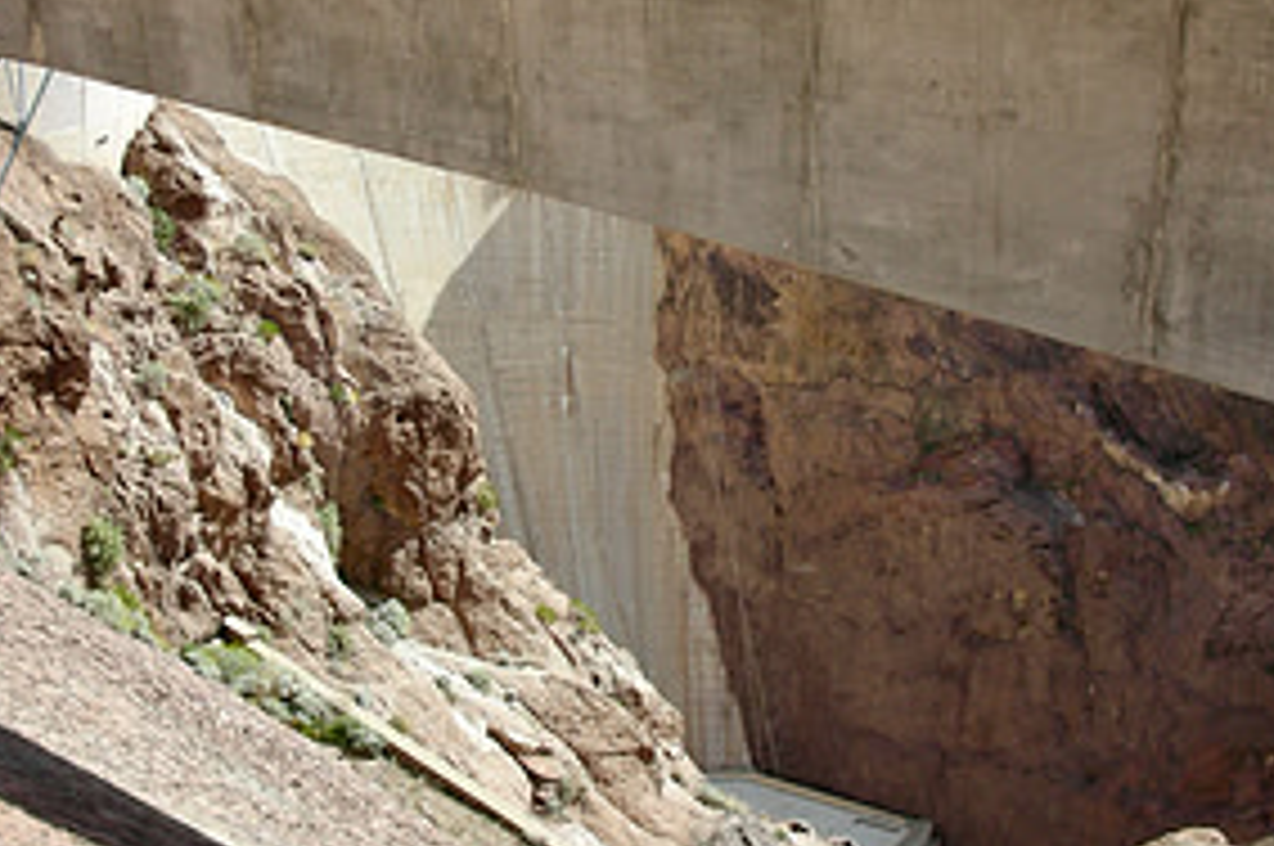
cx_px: 657
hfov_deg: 34.5
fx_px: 2050
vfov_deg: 23.3
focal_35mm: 58
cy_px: 315
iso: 50
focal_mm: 5.8
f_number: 3
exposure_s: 1/388
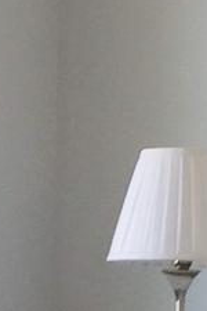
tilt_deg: -4.5
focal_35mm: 274
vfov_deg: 7.4
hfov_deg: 5.0
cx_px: 1
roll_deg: -0.9
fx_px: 2363
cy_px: 471
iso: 32
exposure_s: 1/40
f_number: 2.2
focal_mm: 4.15
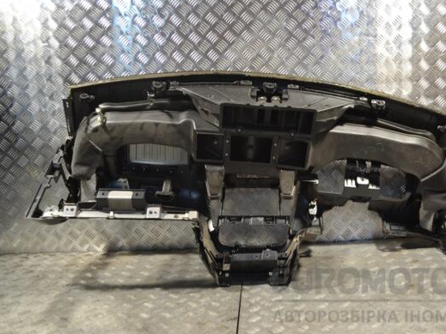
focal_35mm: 40
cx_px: 256
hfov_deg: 46.7
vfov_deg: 35.9
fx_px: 515
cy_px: 167
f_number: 4
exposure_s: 1/30
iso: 220
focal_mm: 24
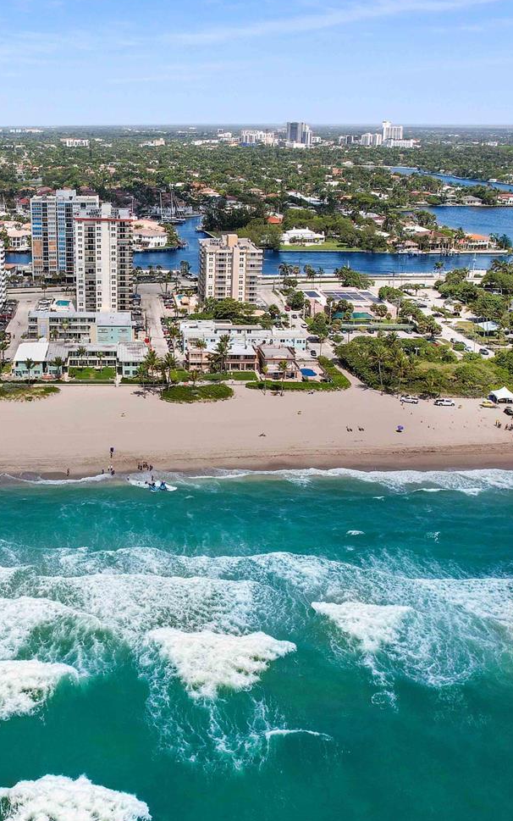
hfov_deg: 32.7
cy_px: 386
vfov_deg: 52.7
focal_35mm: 37
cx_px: 48
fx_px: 827
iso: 100
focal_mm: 8.38
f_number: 2.8
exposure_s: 1/1000
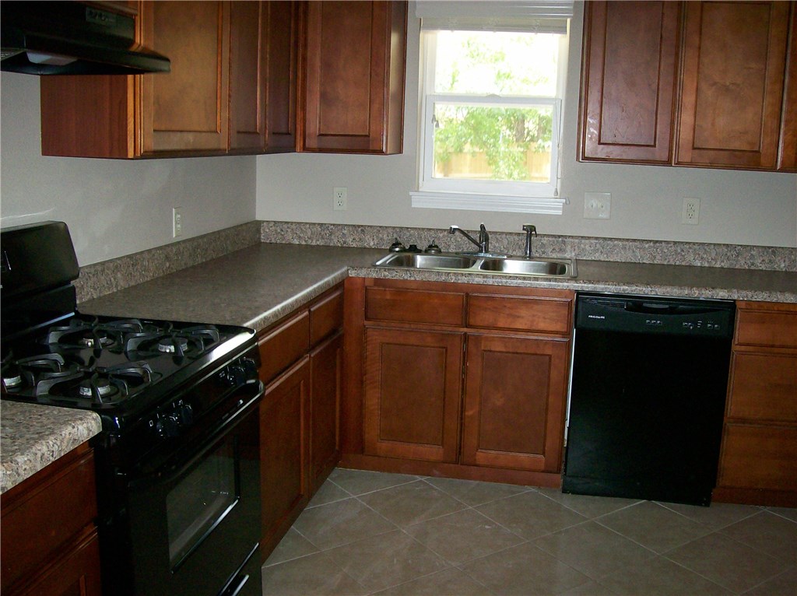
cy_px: 298
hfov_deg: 51.4
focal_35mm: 36
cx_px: 398
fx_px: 828
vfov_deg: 39.6
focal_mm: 6
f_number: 2.7
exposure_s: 1/64
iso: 140
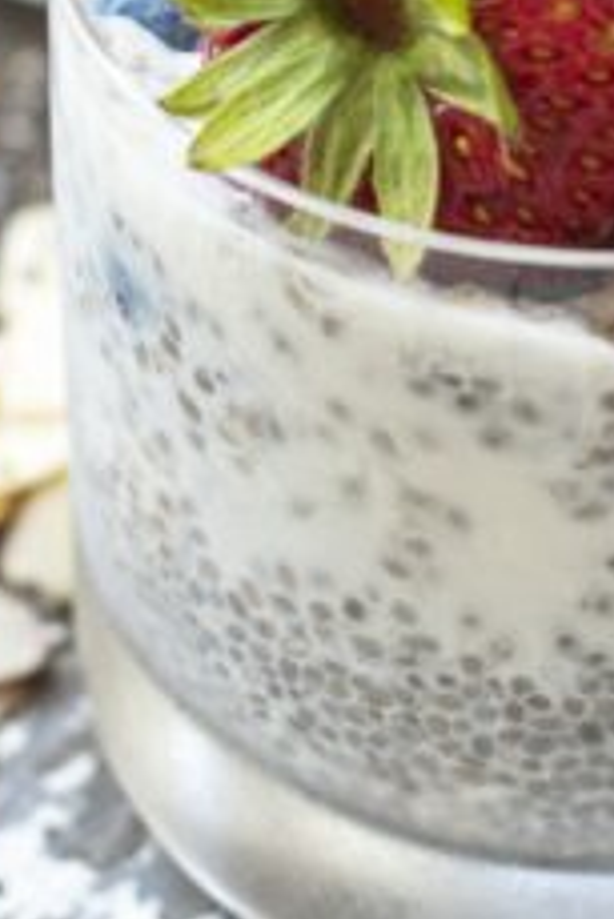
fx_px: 3346
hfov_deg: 10.5
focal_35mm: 131
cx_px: 421
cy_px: -92
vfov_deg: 15.2
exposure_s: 1/100
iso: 250
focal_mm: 50
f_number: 4
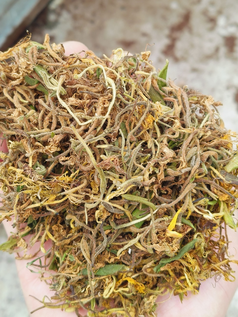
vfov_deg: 40.4
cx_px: 119
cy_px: 158
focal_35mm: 47
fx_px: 431
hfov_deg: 30.9
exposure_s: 1/138
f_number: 1.8
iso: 80
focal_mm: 4.84
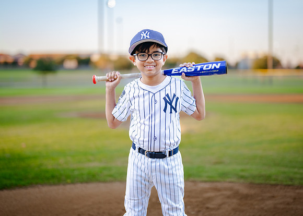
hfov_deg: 32.6
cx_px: 151
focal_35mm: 60
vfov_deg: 23.6
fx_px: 518
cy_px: 95
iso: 250
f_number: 1.2
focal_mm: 50
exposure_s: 1/1000
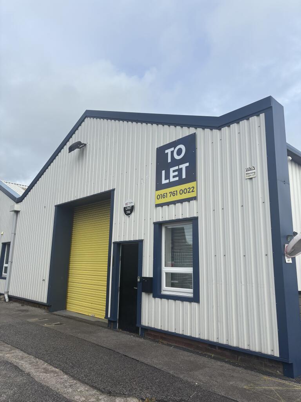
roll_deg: -1.8
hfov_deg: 53.1
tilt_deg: +10.8
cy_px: 201
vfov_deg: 67.3
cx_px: 150
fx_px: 301
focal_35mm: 26
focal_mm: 5.96
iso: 50
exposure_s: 1/3534
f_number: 1.6
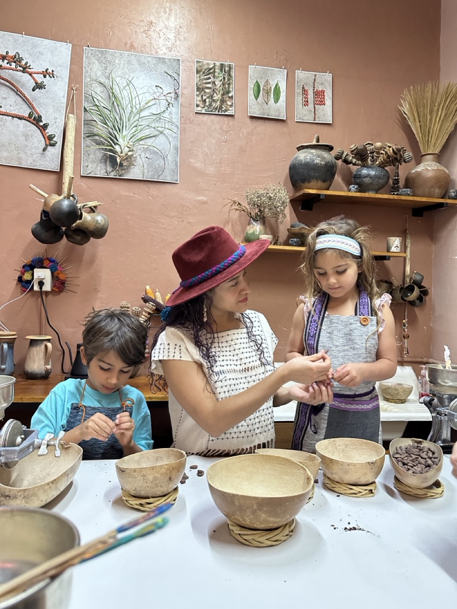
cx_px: 228
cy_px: 304
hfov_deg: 56.8
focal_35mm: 24
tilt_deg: -0.4
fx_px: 422
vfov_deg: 71.6
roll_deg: -2.1
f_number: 1.78
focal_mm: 6.86
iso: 640
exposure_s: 1/60
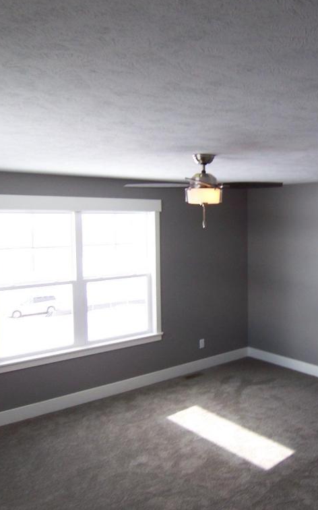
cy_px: 252
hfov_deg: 36.8
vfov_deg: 58.2
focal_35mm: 33
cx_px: 262
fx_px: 458
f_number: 2.8
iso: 64
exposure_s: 1/60
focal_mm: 3.8
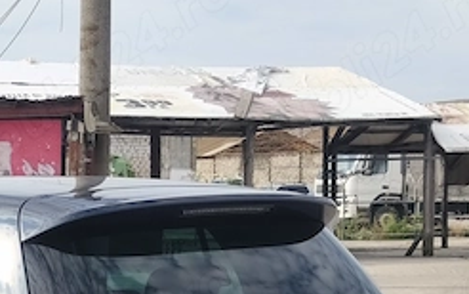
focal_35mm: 119
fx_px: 1522
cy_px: 380
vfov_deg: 10.8
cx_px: -27
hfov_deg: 17.0
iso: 50
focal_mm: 6.18
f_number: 1.65
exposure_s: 1/787
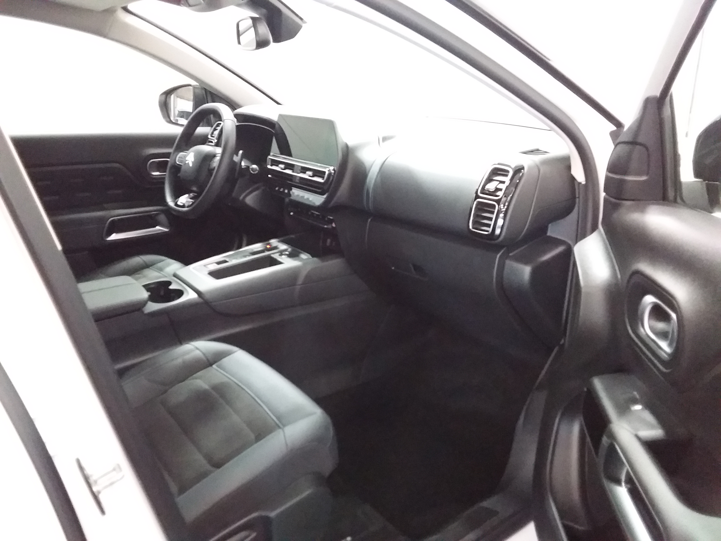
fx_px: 583
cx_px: 360
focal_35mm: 28
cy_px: 270
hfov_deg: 63.4
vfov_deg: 49.7
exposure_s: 1/17
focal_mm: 2.91
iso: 400
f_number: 1.9
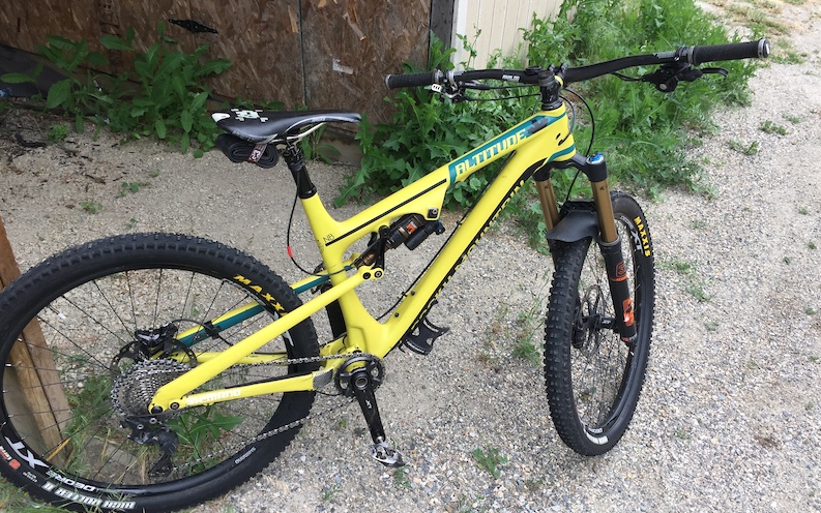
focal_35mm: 31
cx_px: 412
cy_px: 272
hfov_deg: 61.2
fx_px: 694
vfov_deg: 40.6
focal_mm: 4.15
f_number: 2.2
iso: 32
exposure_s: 1/146
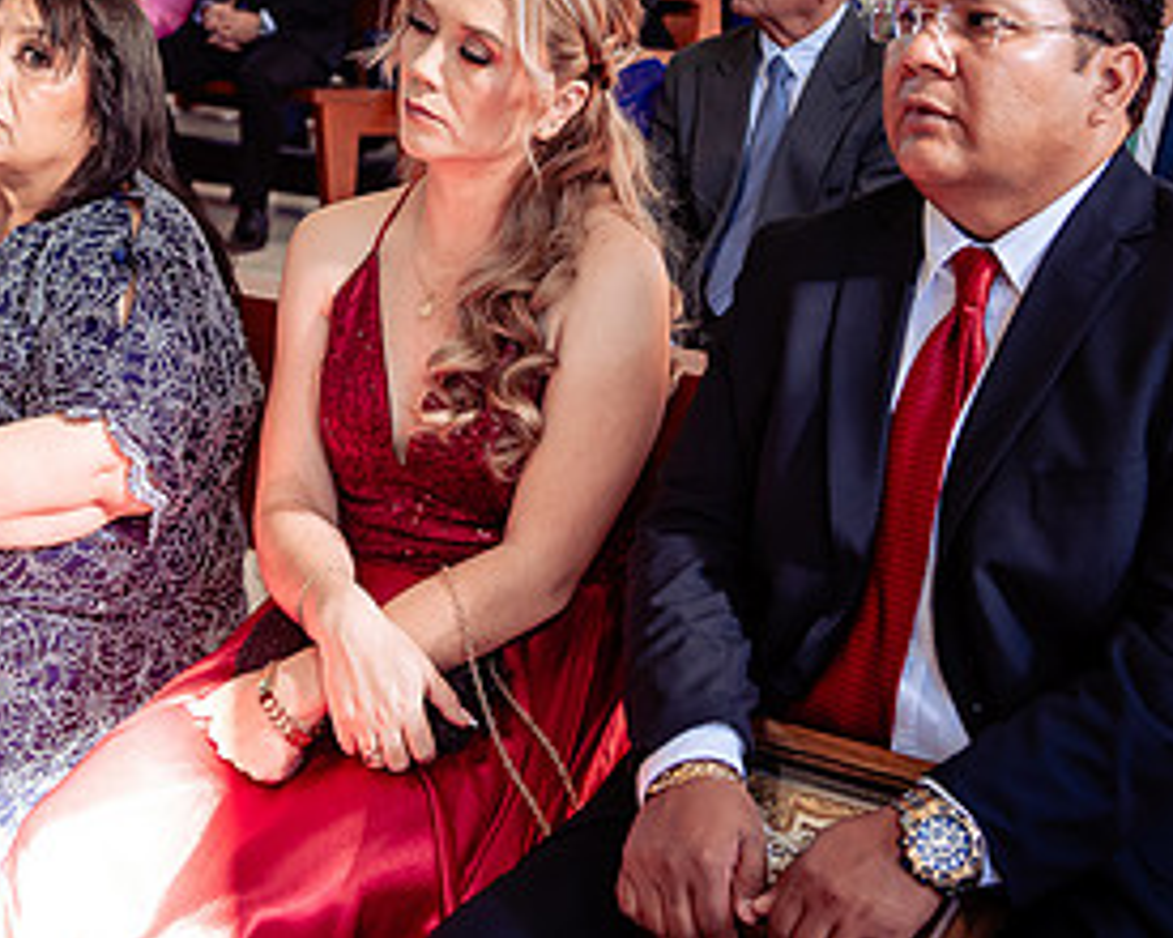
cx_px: 439
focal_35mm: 87
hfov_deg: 21.9
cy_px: 117
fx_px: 3020
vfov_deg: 17.4
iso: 400
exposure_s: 1/100
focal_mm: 44
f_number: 4
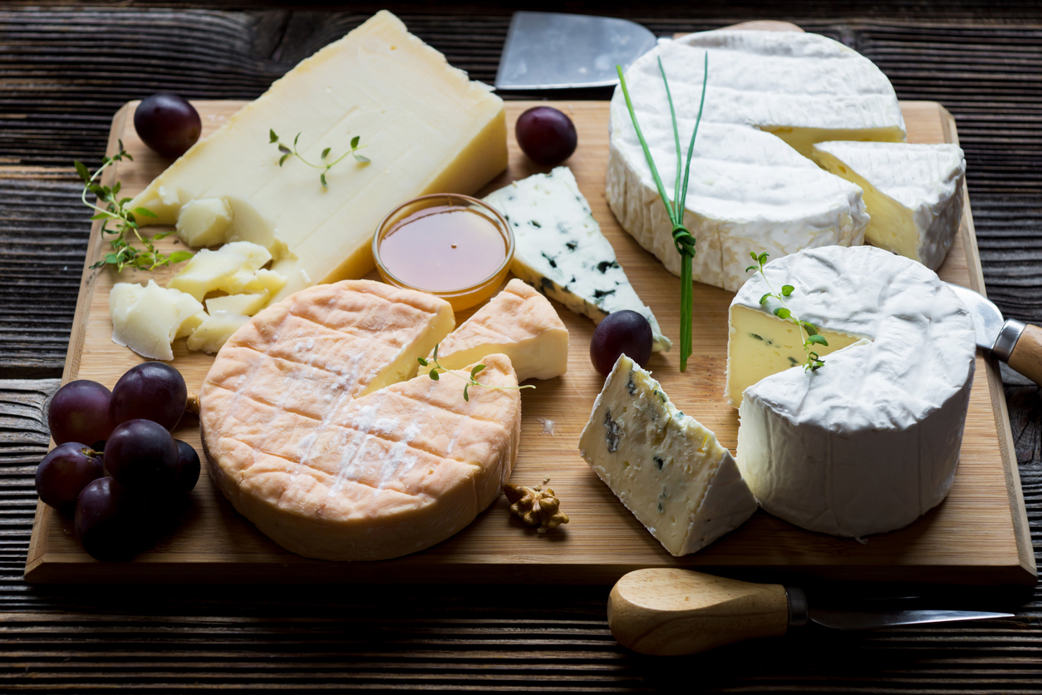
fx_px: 2388
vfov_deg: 16.6
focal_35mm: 82
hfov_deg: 24.6
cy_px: 348
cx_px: 521
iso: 100
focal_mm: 55
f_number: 6.3
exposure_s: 1/8
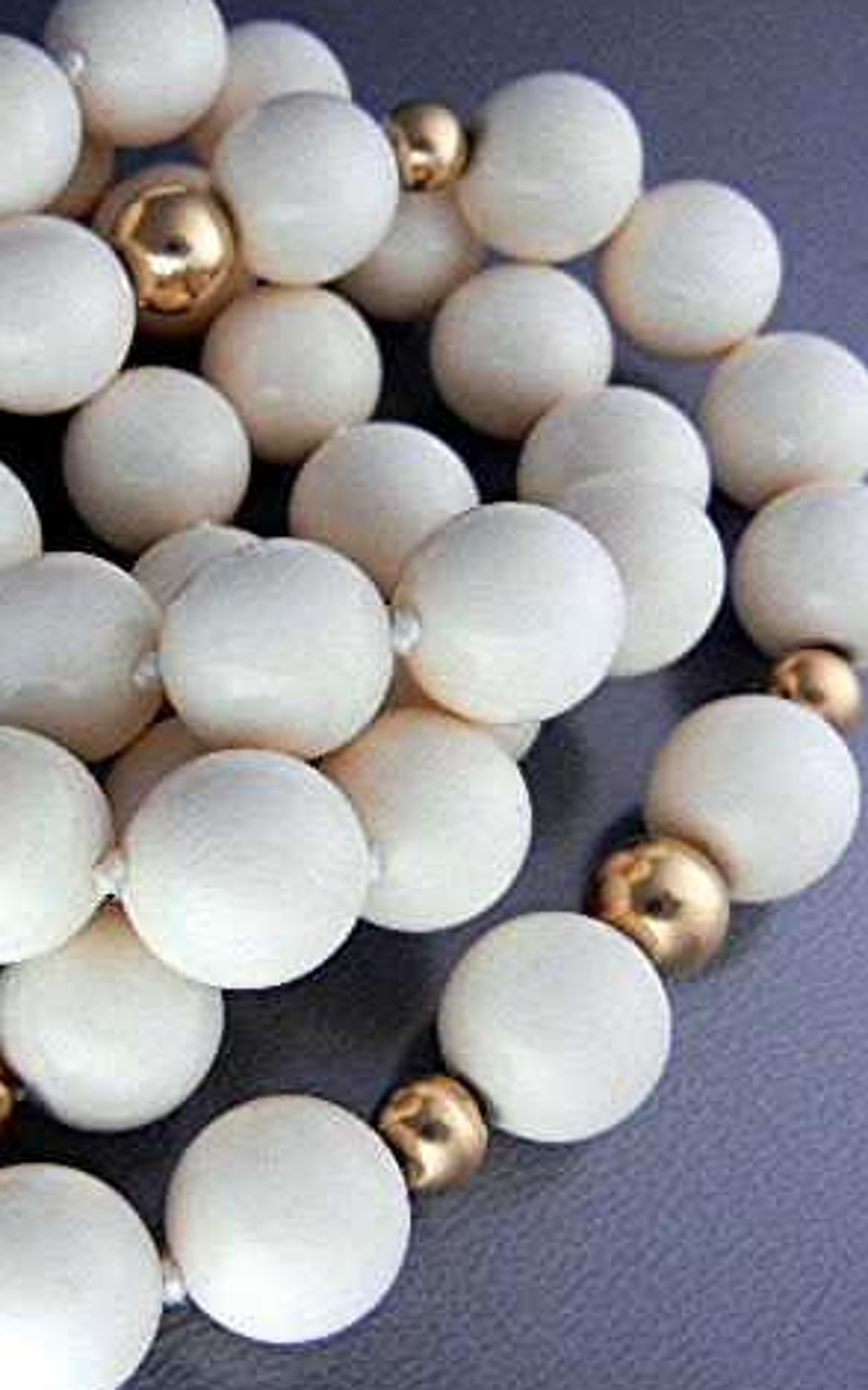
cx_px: 92
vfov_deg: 41.1
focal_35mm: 49
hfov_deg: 25.5
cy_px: 699
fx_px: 1856
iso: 246
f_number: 3.6
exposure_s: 1/60.1
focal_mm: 6.2
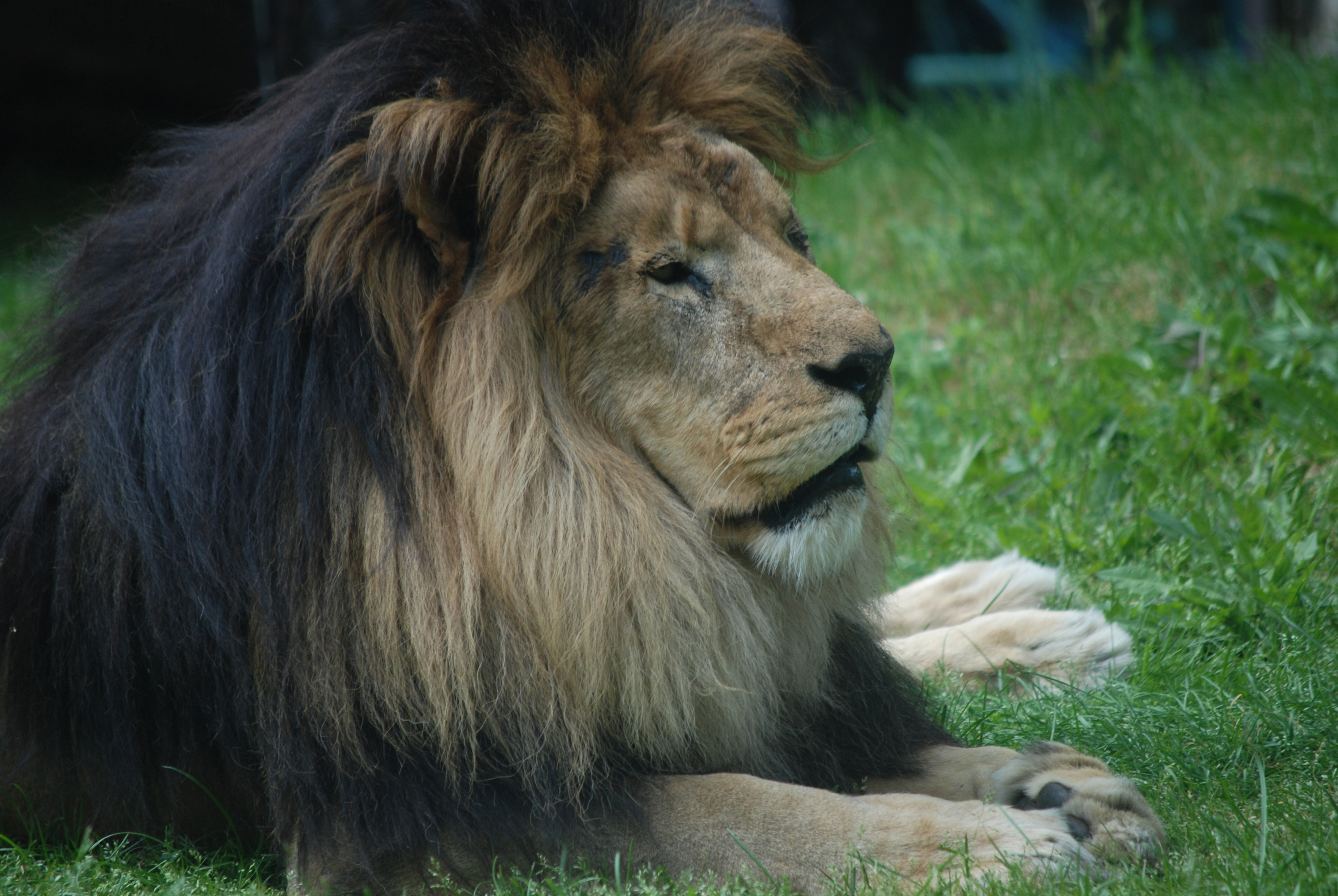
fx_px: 11163
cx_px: 669
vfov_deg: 4.6
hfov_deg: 6.9
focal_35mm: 300
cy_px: 448
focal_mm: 200
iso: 200
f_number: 5.6
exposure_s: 1/200
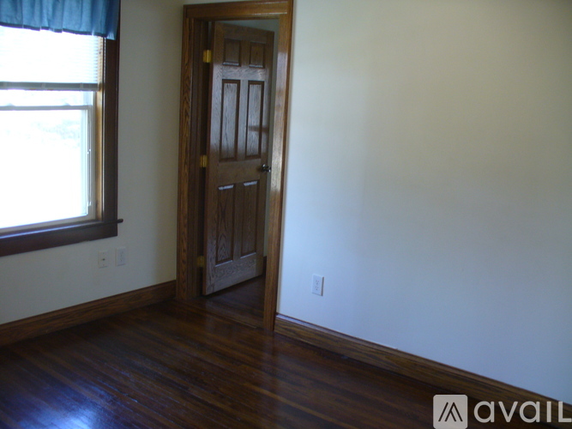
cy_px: 214
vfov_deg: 38.7
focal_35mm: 37
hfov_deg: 50.1
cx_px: 286
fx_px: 611
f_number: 2.8
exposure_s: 1/25
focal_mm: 6.1
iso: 100
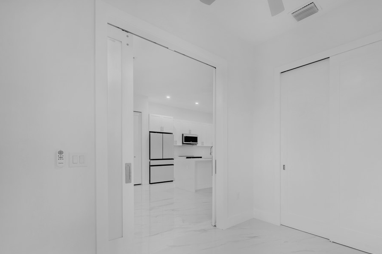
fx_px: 180
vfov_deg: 69.7
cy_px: 152
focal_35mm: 17
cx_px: 223
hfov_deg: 92.4
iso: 250
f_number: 8
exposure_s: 1/8
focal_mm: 14
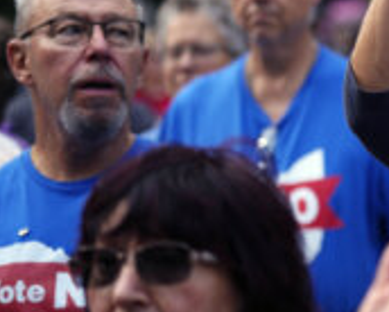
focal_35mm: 252
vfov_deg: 6.2
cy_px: 133
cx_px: 565
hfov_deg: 7.5
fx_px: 2905
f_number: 2.8
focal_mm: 77
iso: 64
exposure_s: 1/500
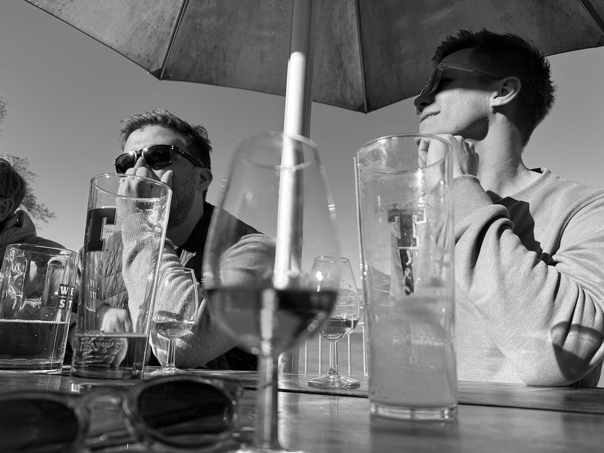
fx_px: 419
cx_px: 302
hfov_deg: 71.6
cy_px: 226
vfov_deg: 56.8
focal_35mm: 24
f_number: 1.78
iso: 80
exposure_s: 1/3058
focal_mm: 6.86
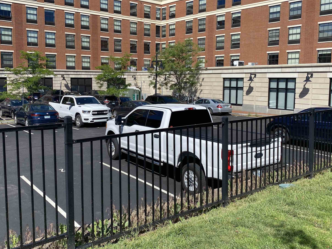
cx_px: 141
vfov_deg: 42.8
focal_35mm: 33
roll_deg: -1.0
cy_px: 103
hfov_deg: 55.1
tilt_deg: -3.1
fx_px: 317
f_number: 1.8
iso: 32
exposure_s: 1/2755
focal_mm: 4.25
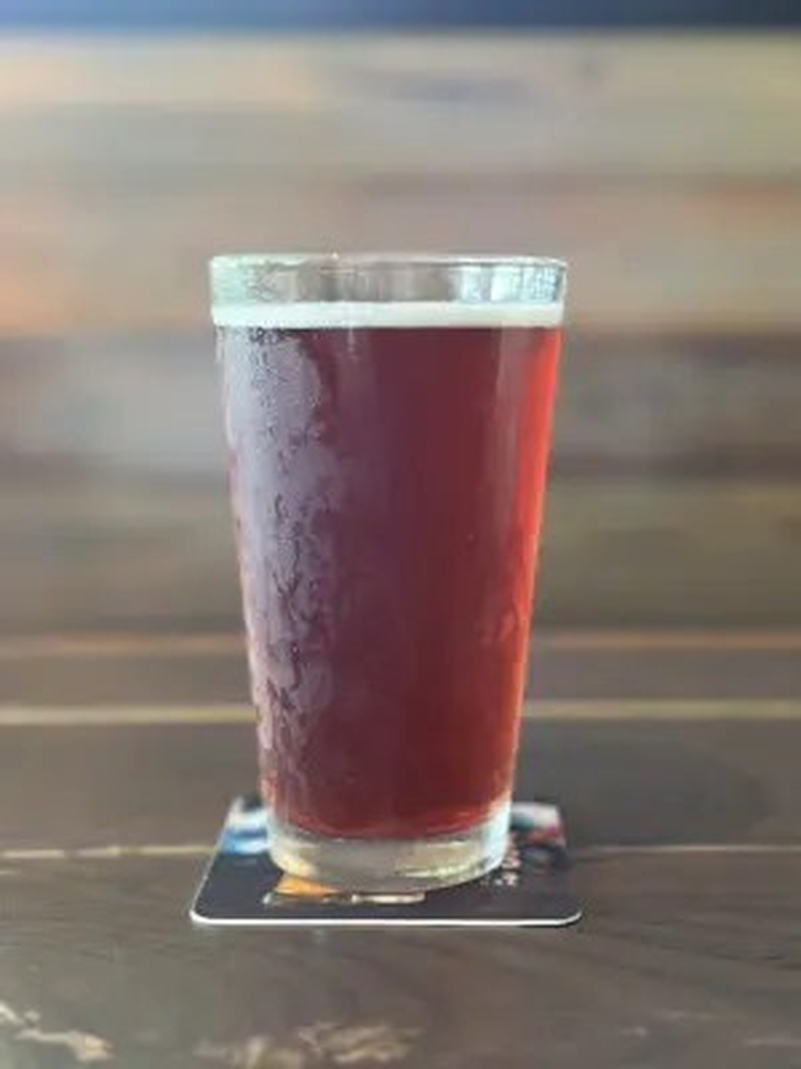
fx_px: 1481
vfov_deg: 39.7
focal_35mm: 48
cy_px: 534
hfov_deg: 30.3
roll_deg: -0.1
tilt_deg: -9.6
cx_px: 400
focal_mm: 6.86
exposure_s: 1/40
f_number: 1.78
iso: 640
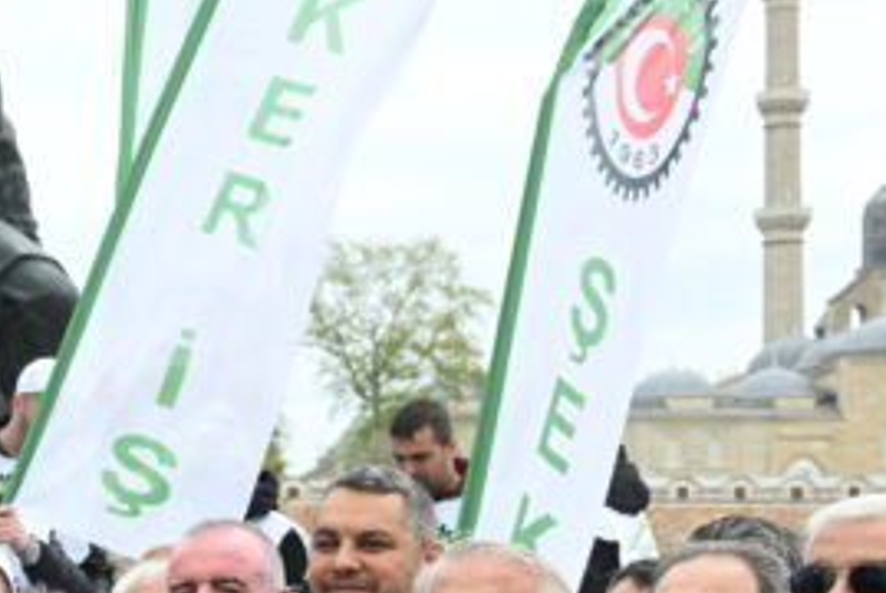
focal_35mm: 114
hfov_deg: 17.0
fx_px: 2809
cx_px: -240
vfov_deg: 11.8
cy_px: 690
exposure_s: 1/1000
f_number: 4
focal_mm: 24
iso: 220
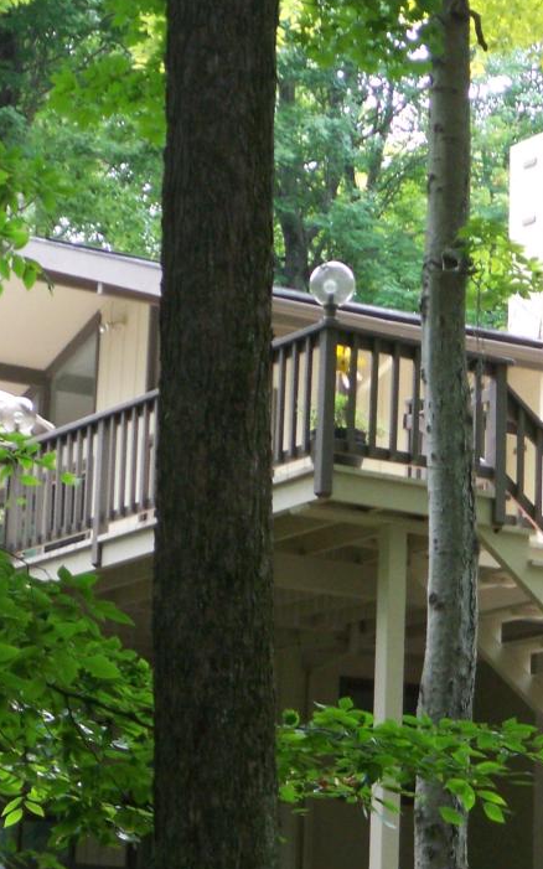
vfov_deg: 17.7
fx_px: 2795
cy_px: 410
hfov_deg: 11.0
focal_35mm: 118
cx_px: 552
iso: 125
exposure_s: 1/60
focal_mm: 9.9
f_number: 4.1
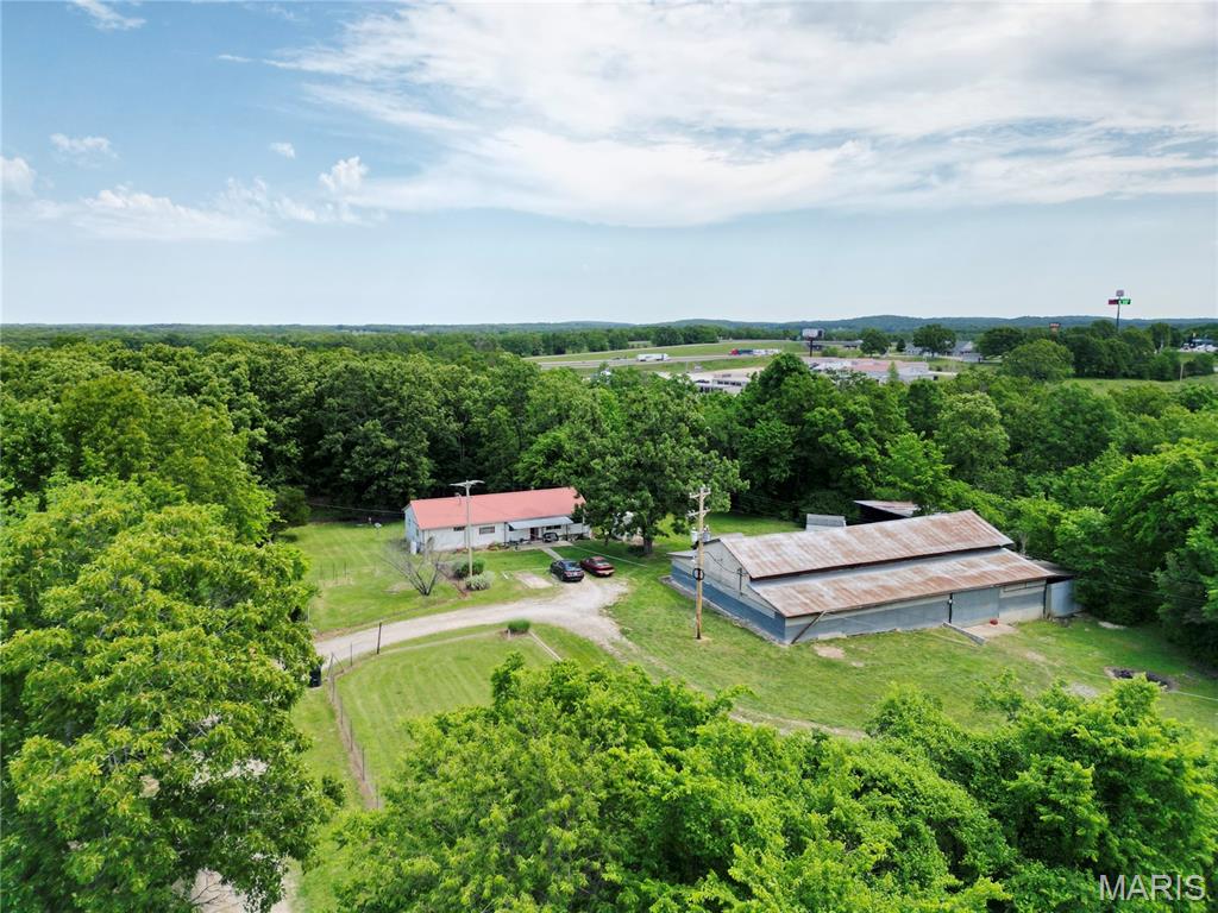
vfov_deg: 56.8
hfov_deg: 71.6
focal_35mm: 24
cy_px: 456
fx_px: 844
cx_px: 609
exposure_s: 1/2500
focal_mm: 6.72
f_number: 1.7
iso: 100
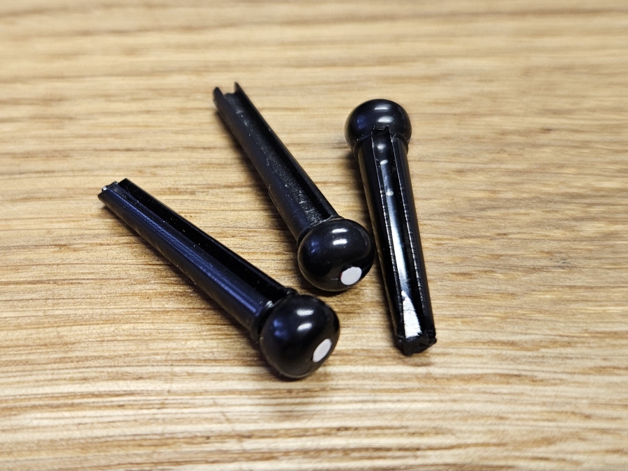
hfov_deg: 73.9
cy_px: 236
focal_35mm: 23
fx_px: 417
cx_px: 314
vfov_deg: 58.9
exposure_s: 1/101
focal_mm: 5.4
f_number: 1.8
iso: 125
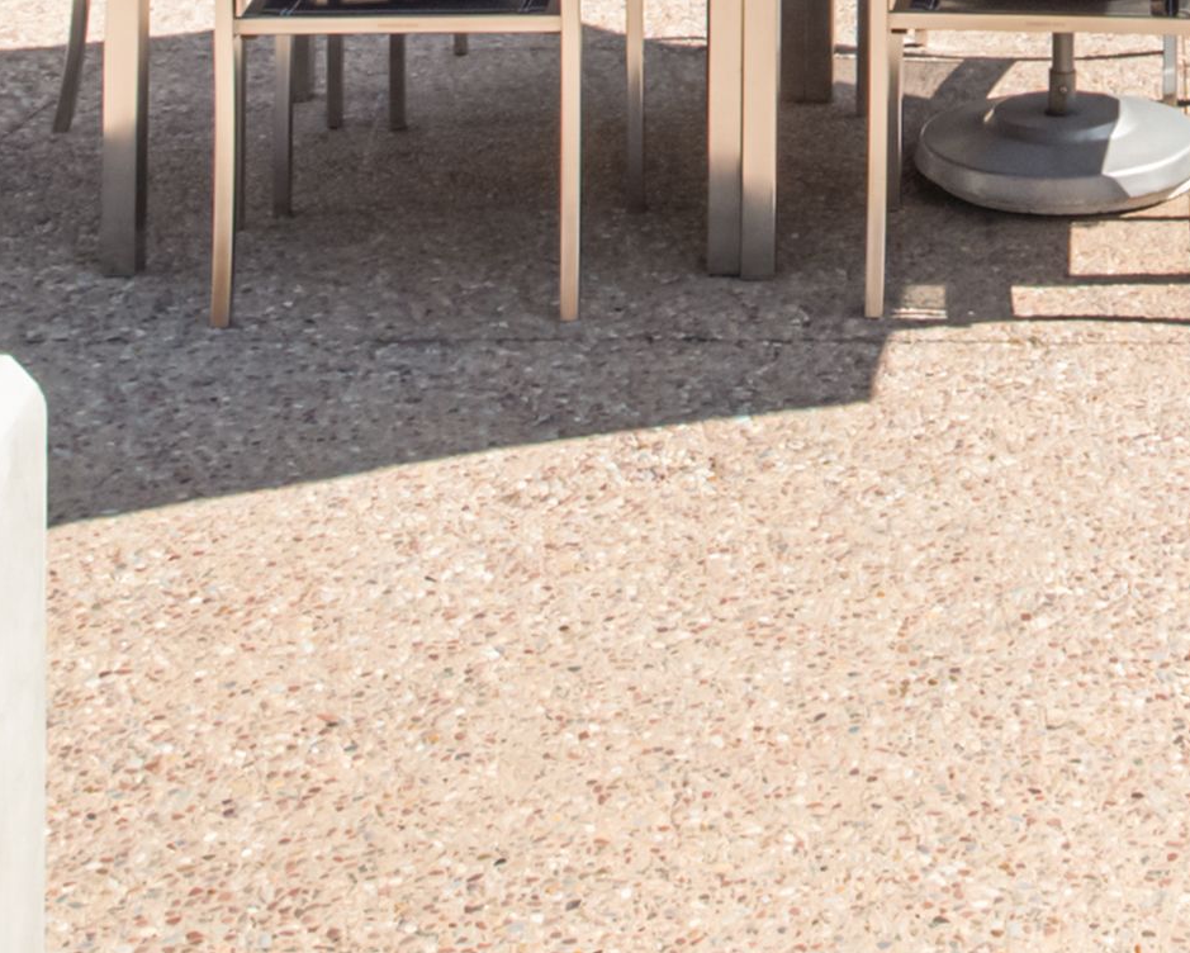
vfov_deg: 17.6
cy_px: -841
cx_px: 1248
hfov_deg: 26.5
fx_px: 2361
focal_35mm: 67
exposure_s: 1/640
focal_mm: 7
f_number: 5
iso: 200
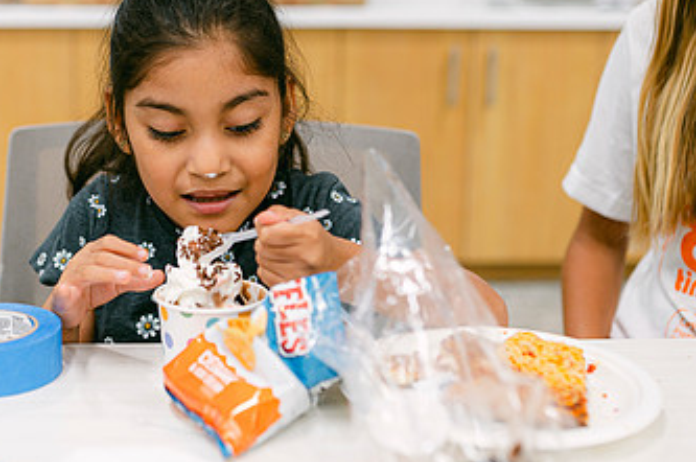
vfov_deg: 22.2
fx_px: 1178
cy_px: 190
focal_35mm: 61
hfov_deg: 32.6
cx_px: 224
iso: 220
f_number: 2
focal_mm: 35
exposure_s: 1/125
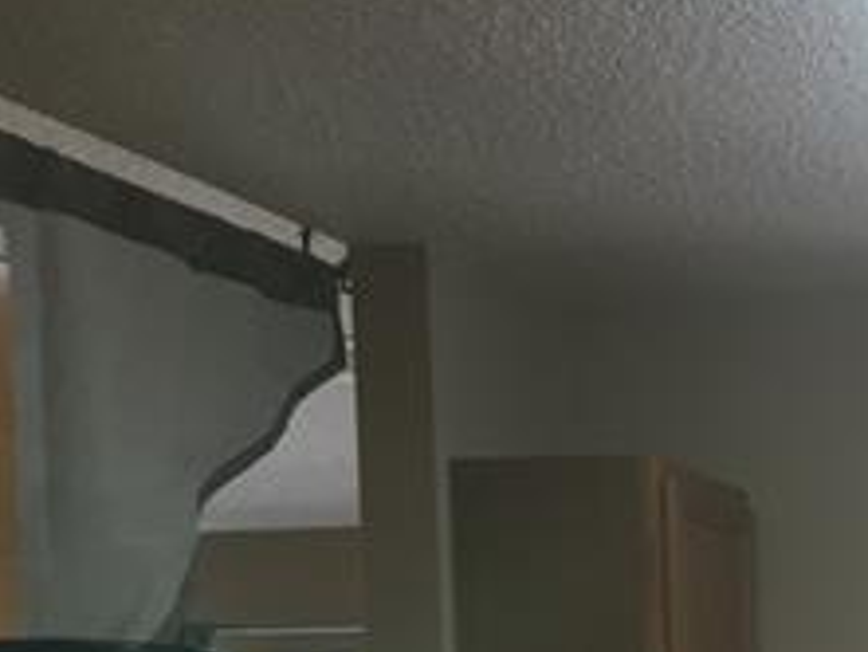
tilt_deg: -2.3
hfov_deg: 20.8
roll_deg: +0.1
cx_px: 1190
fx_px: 2107
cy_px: 896
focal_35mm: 84
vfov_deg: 16.4
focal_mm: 4.15
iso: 100
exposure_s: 1/30
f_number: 2.2
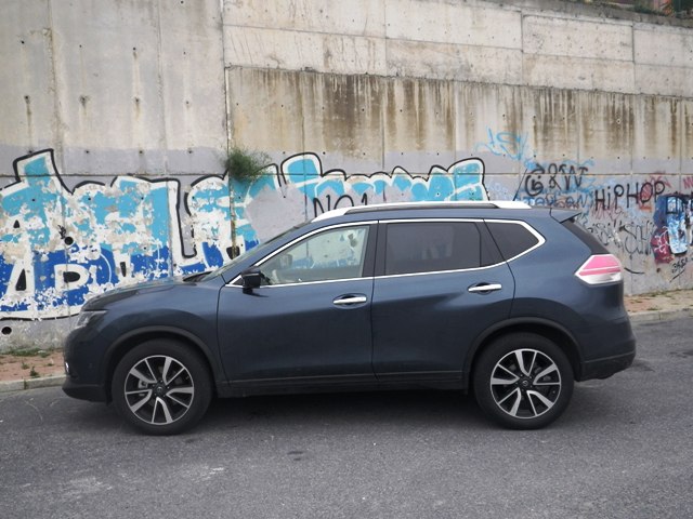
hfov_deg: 54.0
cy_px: 260
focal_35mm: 34
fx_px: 681
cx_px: 346
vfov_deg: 41.8
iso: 80
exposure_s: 1/125
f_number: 3.8
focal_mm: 6.1
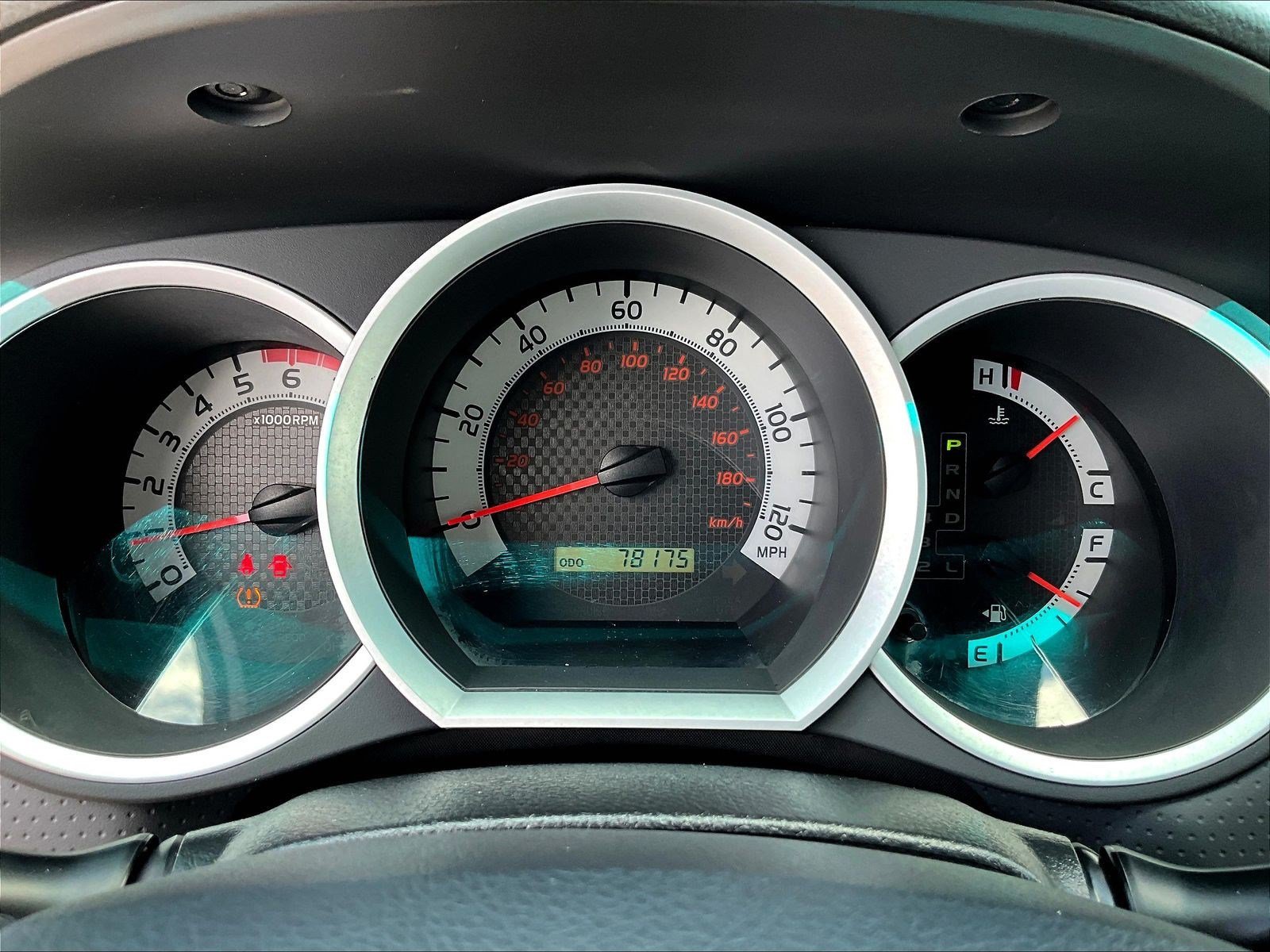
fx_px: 1064
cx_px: 635
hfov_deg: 61.7
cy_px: 476
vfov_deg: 48.2
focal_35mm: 29
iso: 50
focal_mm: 3
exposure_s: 1/122
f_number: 1.8
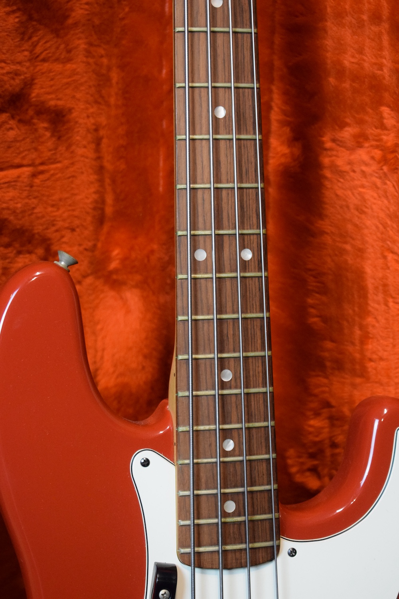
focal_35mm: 75
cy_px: 300
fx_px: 1247
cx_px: 200
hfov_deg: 18.2
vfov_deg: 27.0
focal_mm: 50
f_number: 5.6
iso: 4000
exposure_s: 1/60
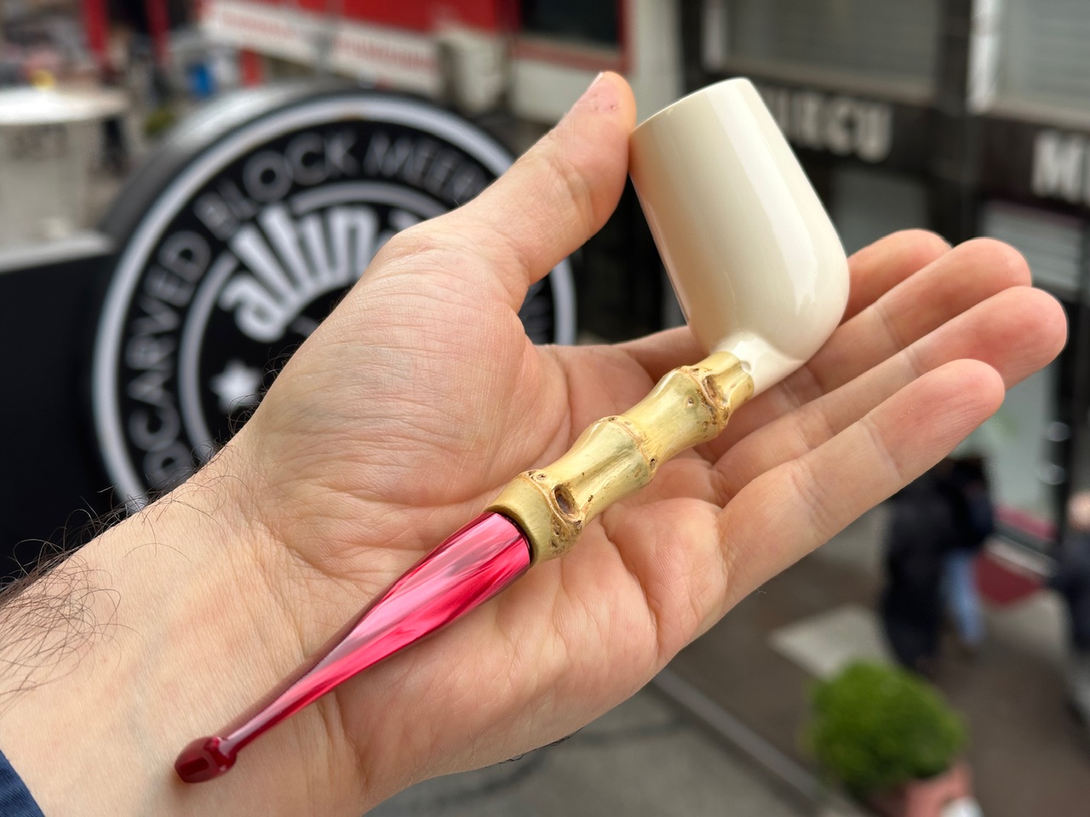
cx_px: 545
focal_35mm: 48
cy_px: 408
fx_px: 1511
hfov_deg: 39.7
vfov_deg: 30.3
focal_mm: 6.86
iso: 64
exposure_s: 1/287
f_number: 1.78
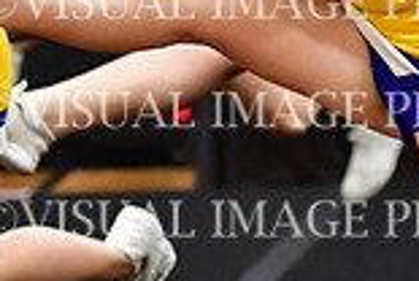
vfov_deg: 1.8
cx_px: 370
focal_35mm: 784
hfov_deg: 2.6
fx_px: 9142
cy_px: 55
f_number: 3.5
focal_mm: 140
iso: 5000
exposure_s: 1/500
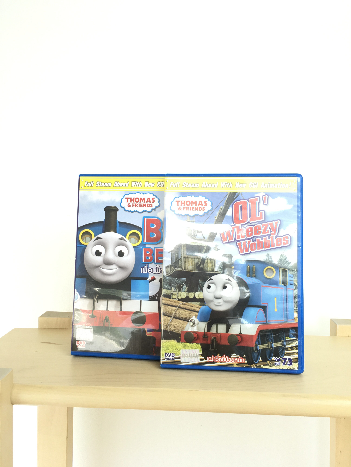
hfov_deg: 48.2
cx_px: 176
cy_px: 234
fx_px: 392
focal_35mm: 29
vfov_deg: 61.7
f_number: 2.2
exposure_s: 1/50
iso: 25
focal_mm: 4.15
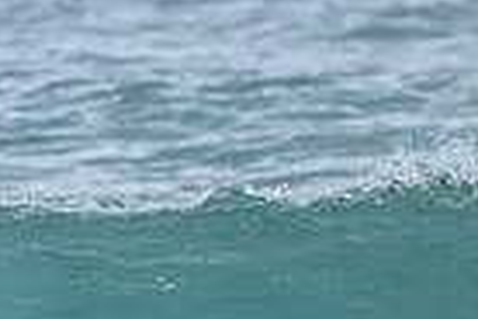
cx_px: -478
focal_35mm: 2361
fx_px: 31346
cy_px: 411
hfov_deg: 0.9
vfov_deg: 0.6
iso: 1400
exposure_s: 1/2000
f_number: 11
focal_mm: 550
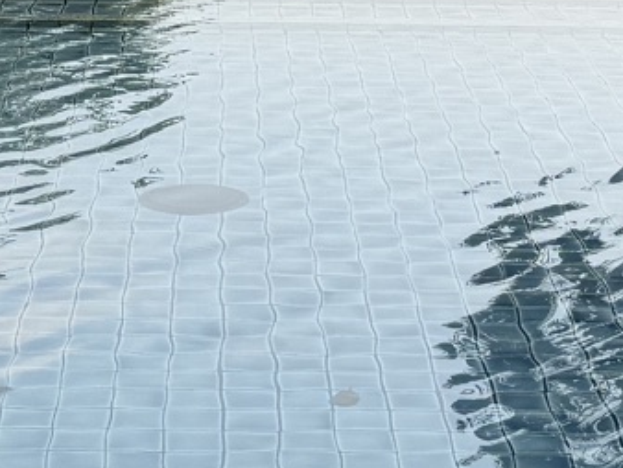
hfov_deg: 13.9
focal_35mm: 142
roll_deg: -0.4
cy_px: -208
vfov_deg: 10.2
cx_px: 267
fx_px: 2557
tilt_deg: -5.6
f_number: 1.78
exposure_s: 1/1618
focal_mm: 6.76
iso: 80
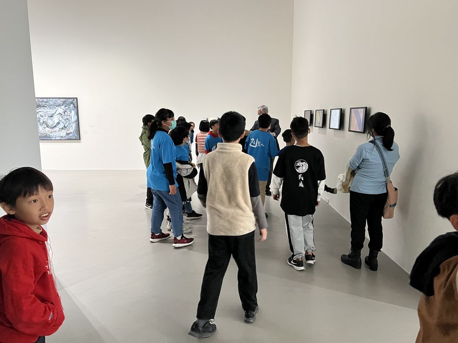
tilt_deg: -9.7
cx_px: 229
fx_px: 344
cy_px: 172
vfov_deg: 53.1
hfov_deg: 67.3
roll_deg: +0.5
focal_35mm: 26
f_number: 1.5
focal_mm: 5.7
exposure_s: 1/60
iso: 500
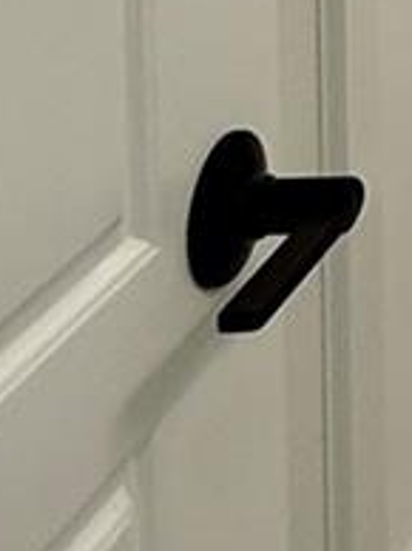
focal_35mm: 111
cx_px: 1321
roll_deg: -1.9
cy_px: -446
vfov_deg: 15.3
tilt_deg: -4.0
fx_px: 1765
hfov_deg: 9.6
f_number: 2.2
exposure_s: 1/120
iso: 100
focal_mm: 2.22
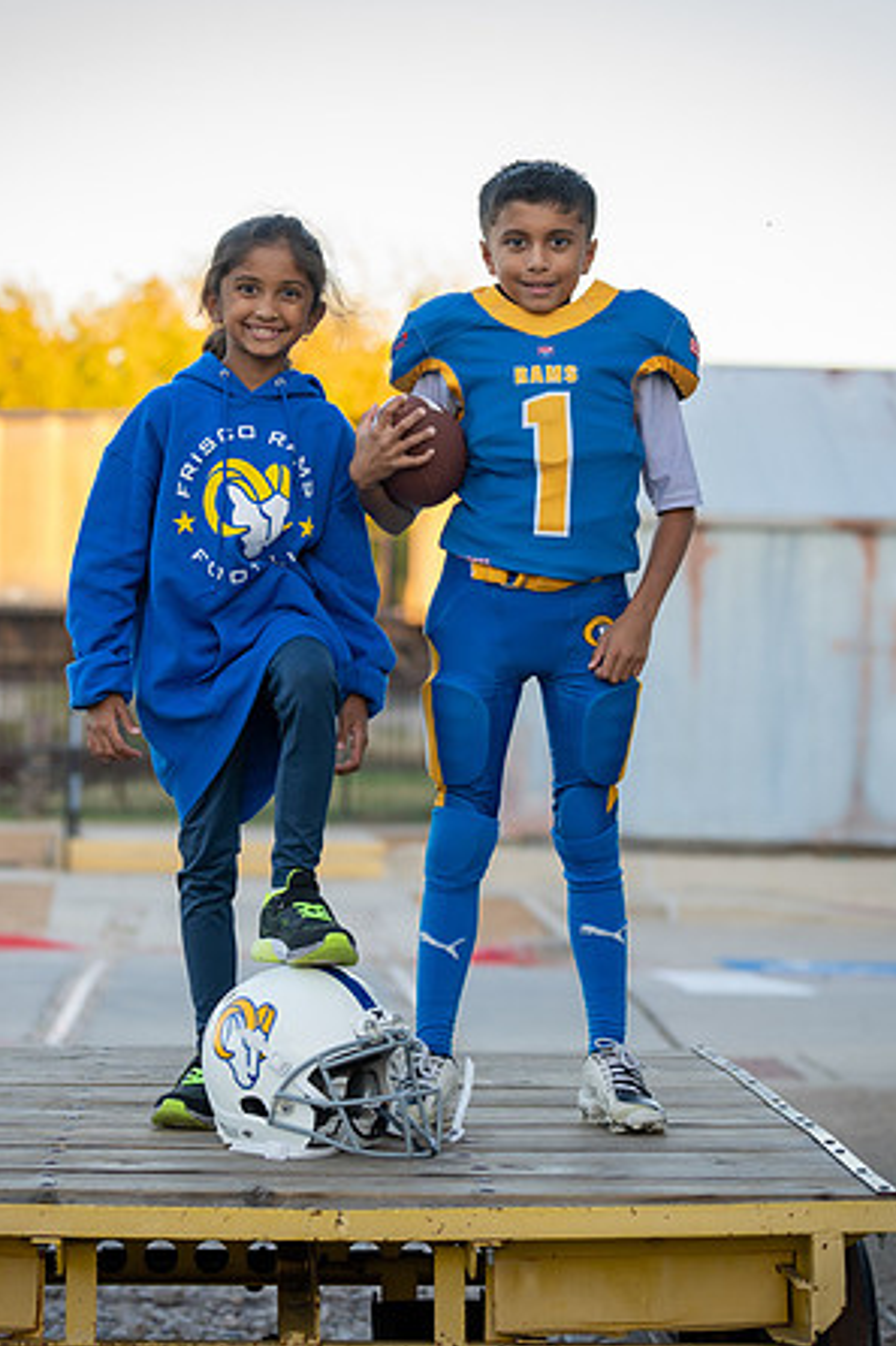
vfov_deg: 18.9
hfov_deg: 12.7
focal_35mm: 108
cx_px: 384
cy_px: 668
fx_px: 4035
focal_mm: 70
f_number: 2.8
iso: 320
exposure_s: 1/320
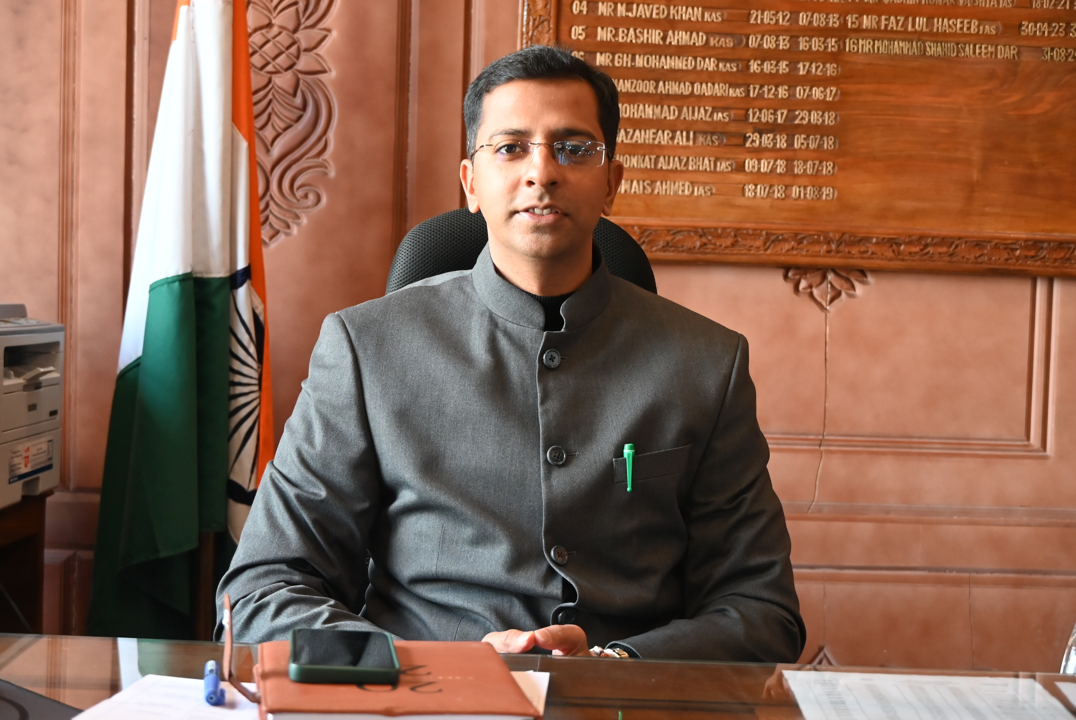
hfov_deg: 34.5
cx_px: 538
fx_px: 1735
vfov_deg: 23.4
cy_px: 360
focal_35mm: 58
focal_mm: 39
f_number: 4.5
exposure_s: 1/125
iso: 2000
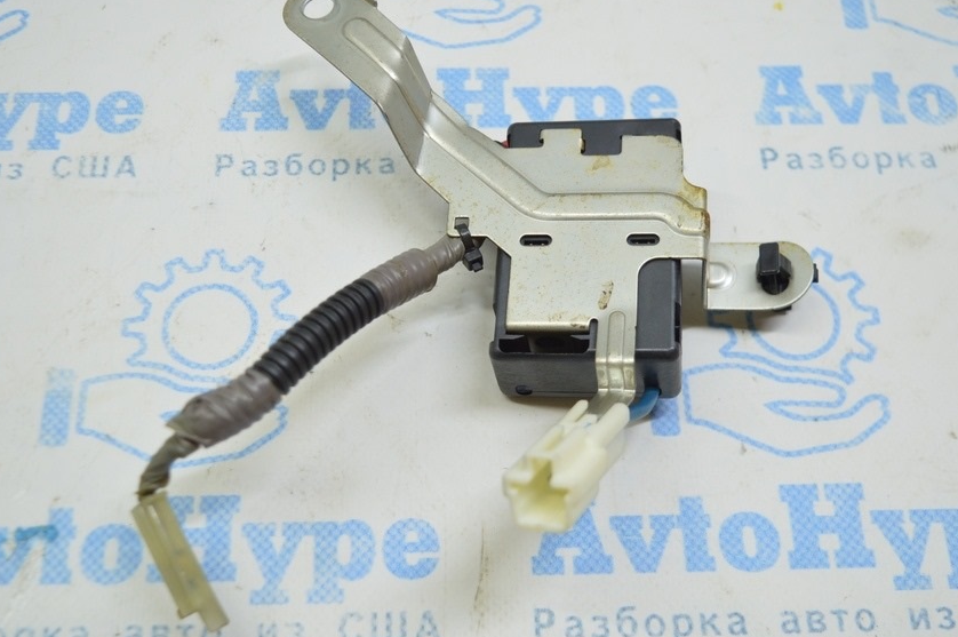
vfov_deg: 30.5
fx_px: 1170
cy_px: 321
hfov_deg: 44.5
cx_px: 445
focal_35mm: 44
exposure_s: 1/60
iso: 400
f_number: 4
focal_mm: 24
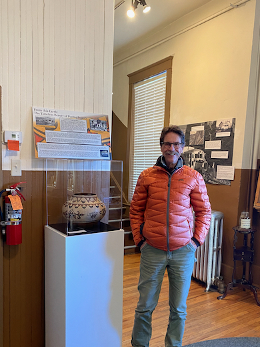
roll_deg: -2.2
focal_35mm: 32
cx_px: 148
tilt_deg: -4.5
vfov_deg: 56.7
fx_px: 320
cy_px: 195
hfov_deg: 44.1
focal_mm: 4.25
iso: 250
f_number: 1.8
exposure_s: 1/60
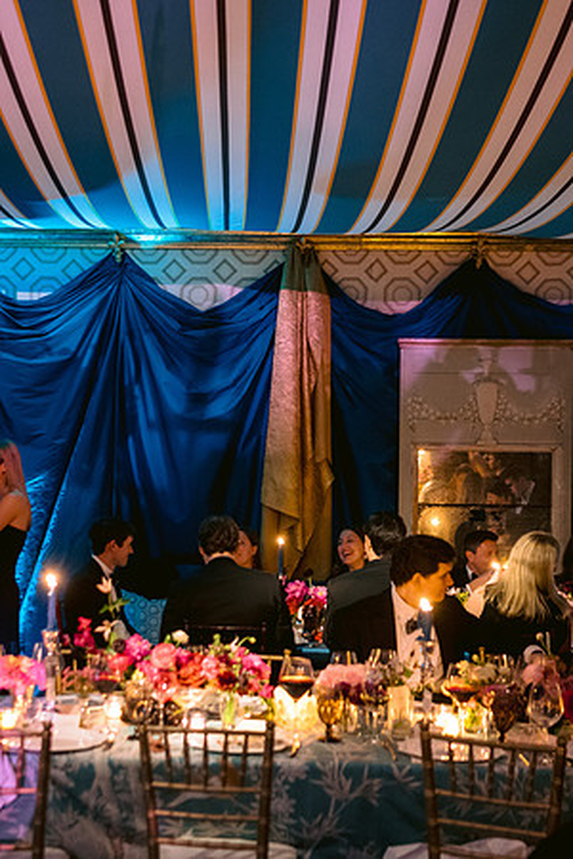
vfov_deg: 37.6
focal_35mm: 53
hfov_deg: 25.5
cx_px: 231
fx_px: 1264
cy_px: 428
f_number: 1.8
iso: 1600
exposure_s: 1/25
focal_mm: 35
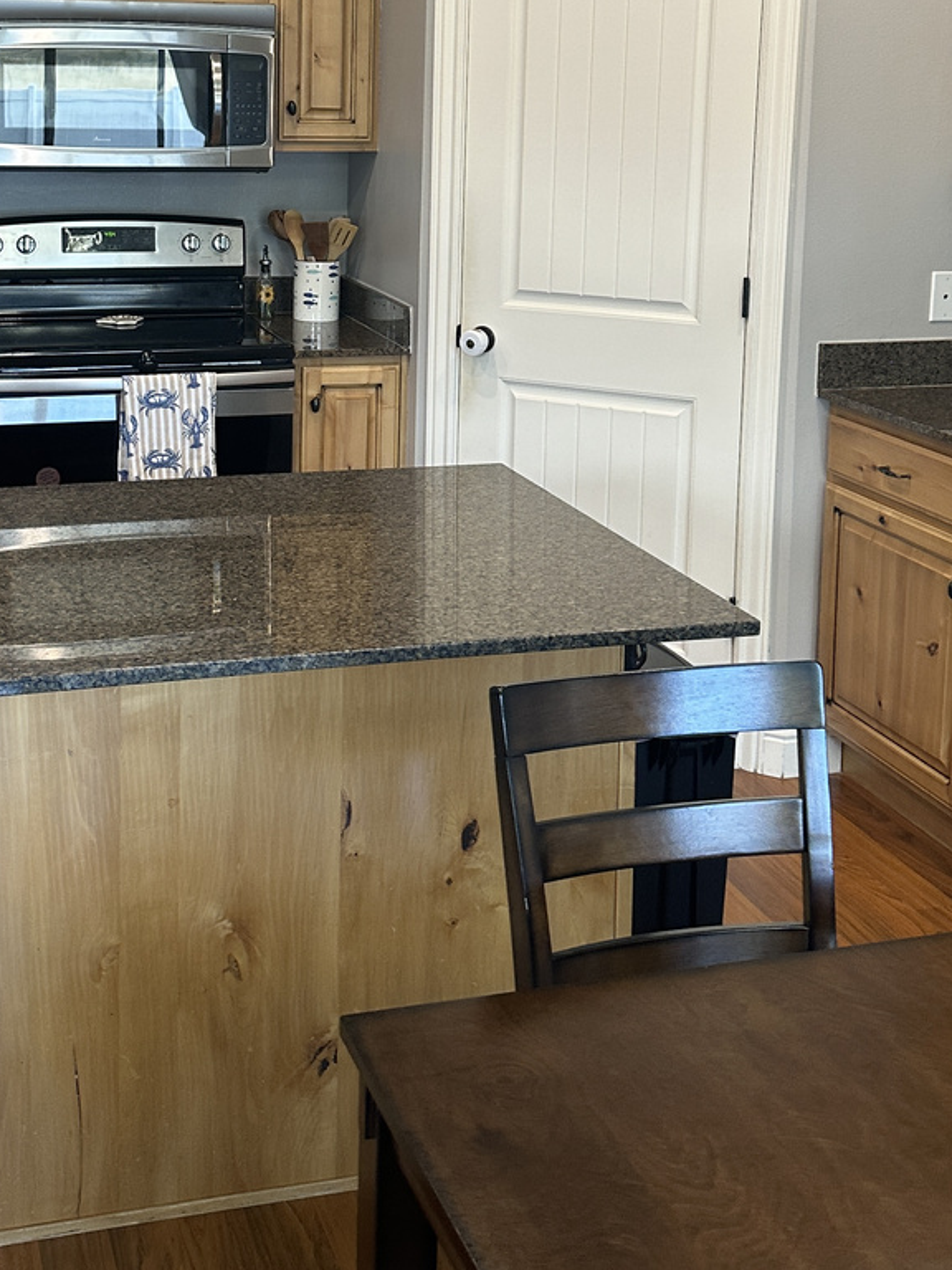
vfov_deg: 38.6
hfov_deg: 30.1
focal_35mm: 48
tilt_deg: -3.1
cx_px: 349
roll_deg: -2.6
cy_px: 308
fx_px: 1760
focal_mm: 6.86
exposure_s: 1/60
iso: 160
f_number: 1.78
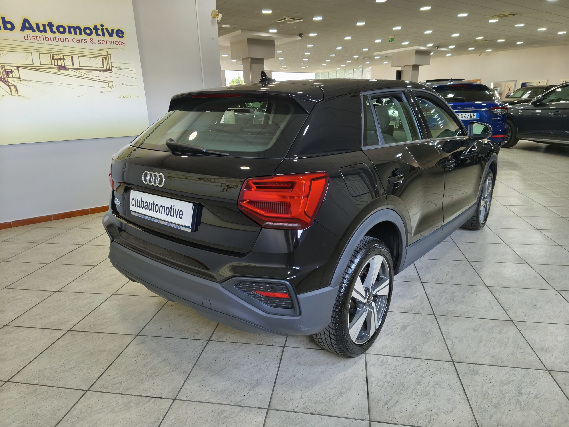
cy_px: 214
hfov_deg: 73.9
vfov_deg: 58.9
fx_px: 378
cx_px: 284
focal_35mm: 23
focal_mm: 5.35
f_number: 1.7
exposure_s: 1/50
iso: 800
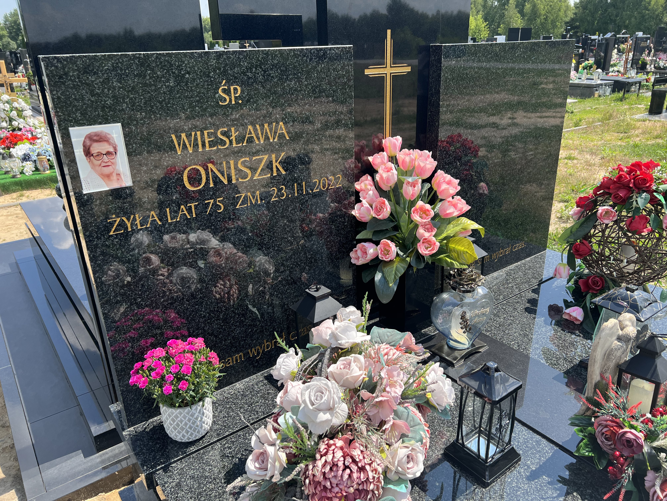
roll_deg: +2.1
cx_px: 334
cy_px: 250
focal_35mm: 26
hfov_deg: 67.3
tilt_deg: -22.1
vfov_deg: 53.1
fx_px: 501
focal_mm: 5.7
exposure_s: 1/1751
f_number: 1.5
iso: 50
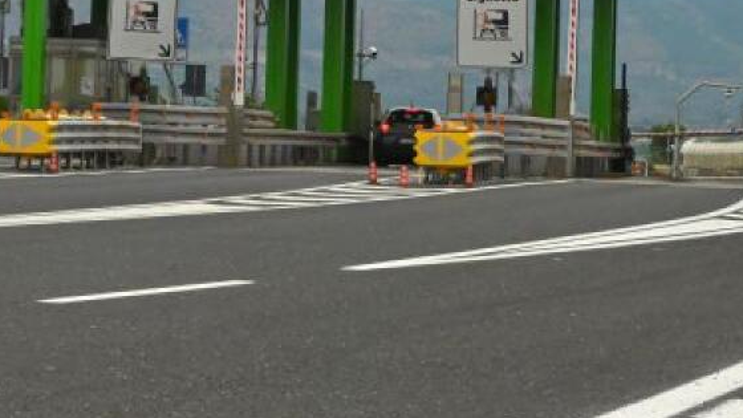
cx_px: 218
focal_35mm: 175
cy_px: 49
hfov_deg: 12.3
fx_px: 3448
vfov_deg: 6.9
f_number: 18
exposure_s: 1/8000
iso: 8000
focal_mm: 78
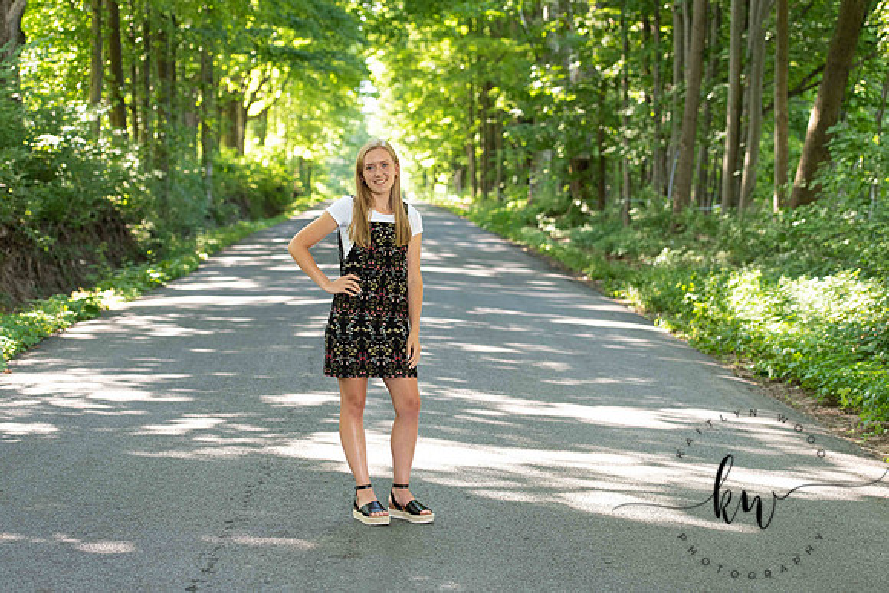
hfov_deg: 25.4
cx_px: 444
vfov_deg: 17.1
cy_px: 296
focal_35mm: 80
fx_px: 1976
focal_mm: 80
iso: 640
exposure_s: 1/200
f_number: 3.5
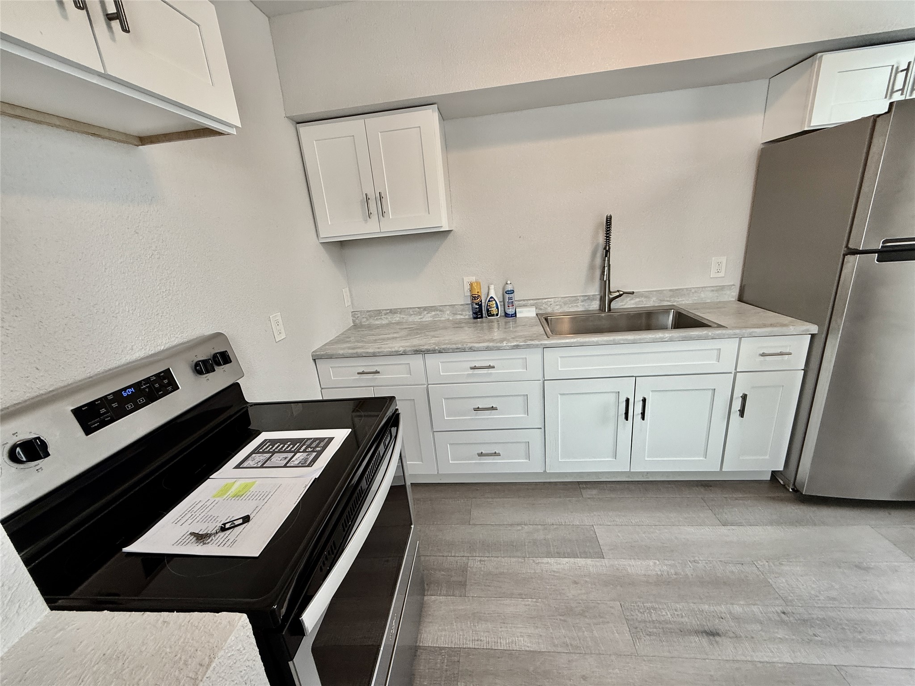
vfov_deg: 85.7
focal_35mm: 14
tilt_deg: -16.2
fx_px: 370
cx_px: 458
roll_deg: +5.4
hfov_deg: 102.1
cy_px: 343
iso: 100
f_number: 2.2
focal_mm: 2.22
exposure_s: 1/120
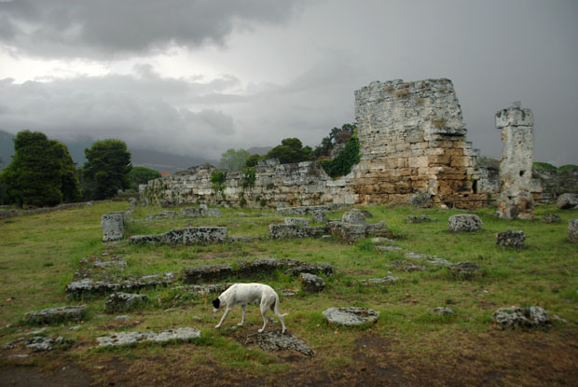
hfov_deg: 61.9
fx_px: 482
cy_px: 194
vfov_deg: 43.7
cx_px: 289
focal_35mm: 30
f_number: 3.5
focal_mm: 20
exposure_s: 1/160
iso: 100
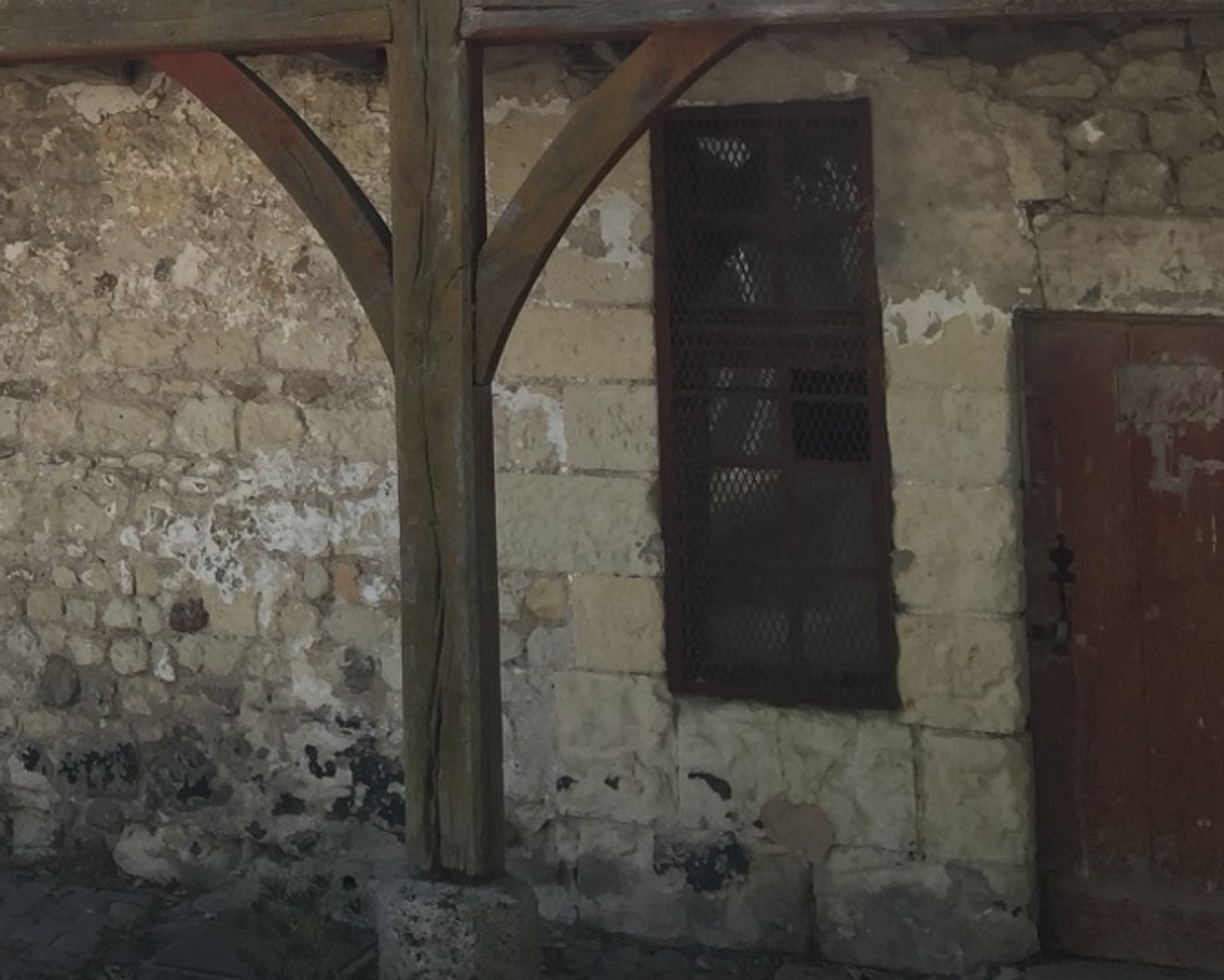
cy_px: 14
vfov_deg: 22.0
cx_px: -150
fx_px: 2427
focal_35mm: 67
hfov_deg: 26.0
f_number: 2.2
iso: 32
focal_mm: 4.15
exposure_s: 1/482
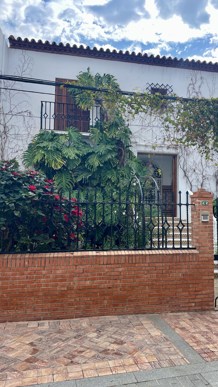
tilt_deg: +4.1
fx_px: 298
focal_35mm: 29
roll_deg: -0.6
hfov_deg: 39.8
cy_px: 196
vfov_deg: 66.1
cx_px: 140
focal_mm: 4.2
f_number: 1.6
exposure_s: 1/1531
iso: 32
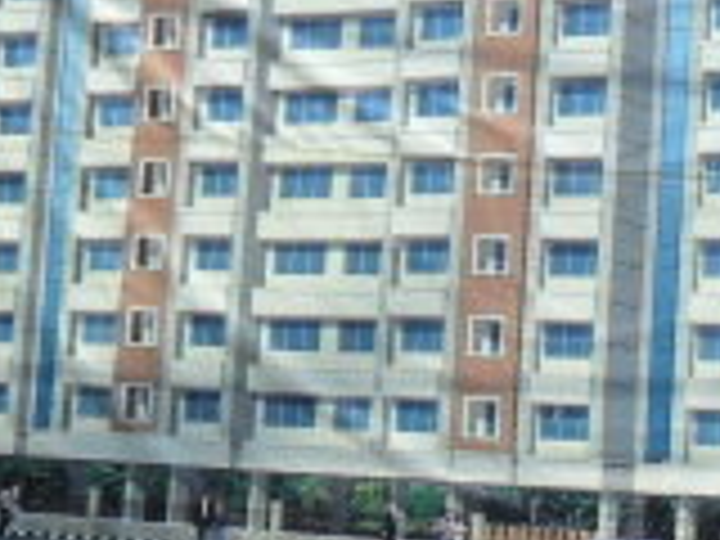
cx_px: 734
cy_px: -126
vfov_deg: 7.1
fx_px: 4326
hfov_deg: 9.4
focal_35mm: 208
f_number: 5
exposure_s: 1/750
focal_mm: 9.3
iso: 100
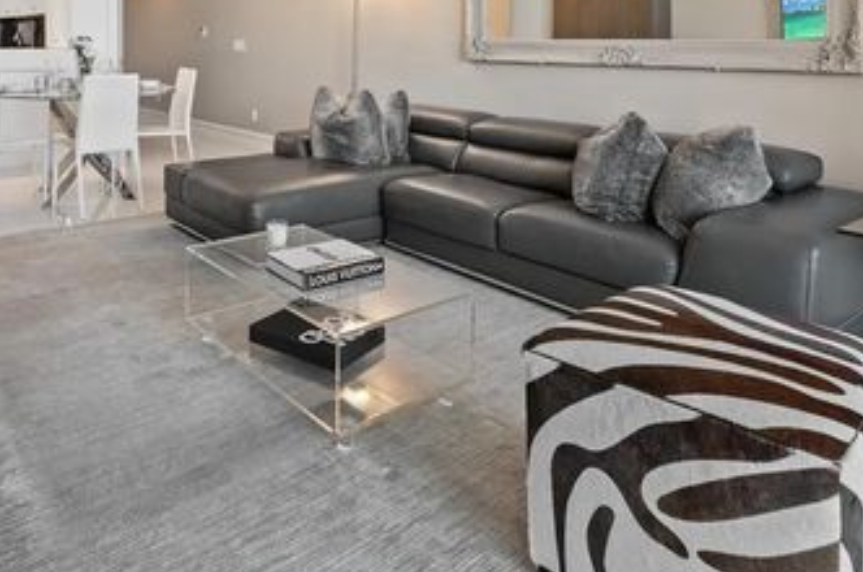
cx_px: 328
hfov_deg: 66.5
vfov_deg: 43.8
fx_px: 646
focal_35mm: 27
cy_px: 64
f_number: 8
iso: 200
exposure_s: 1/2
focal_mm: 14
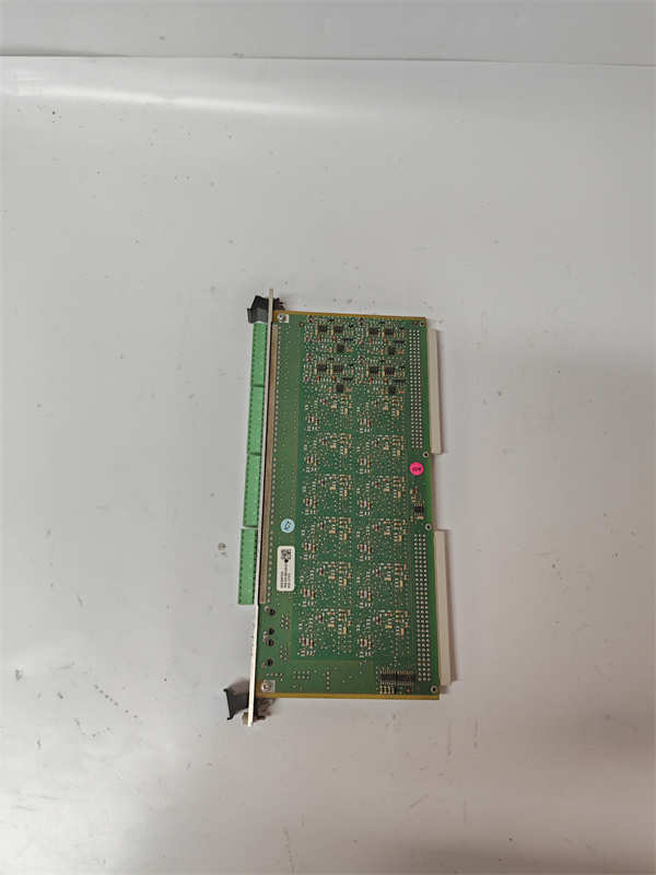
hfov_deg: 51.4
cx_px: 328
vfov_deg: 65.3
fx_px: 682
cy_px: 438
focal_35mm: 27
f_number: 1.9
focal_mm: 6.12
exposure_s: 1/120
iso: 800
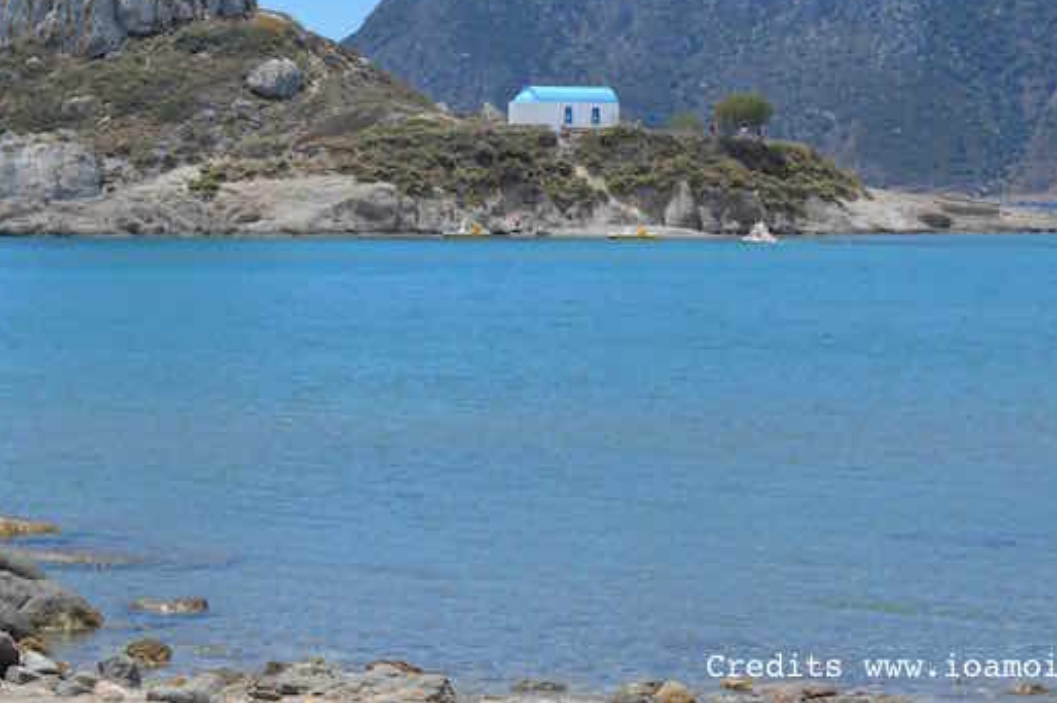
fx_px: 3081
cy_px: 92
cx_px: 345
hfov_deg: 19.4
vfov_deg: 12.9
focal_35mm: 105
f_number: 9
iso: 100
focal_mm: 40
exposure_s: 1/320
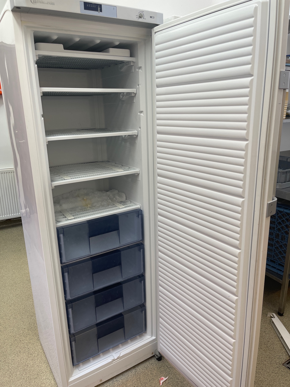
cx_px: 145
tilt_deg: -15.5
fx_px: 291
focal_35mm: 26
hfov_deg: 53.0
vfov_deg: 67.3
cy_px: 194
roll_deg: +0.2
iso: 50
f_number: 1.6
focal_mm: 5.1
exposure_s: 1/100
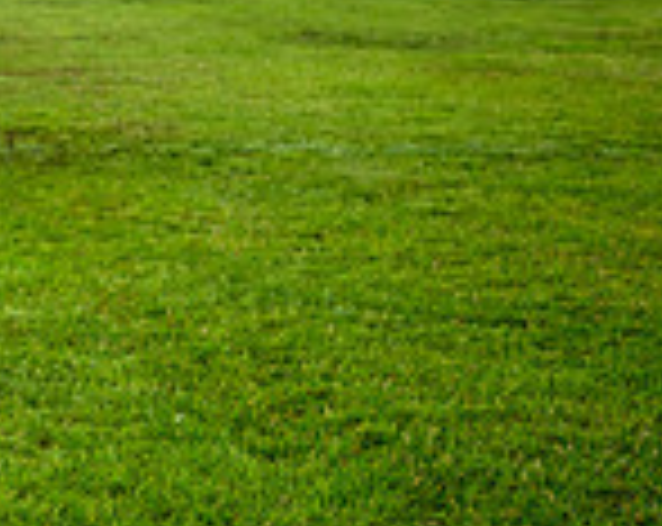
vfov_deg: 16.4
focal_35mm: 89
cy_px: -133
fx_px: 1740
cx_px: -585
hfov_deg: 17.0
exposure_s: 1/160
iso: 500
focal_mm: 24
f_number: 5
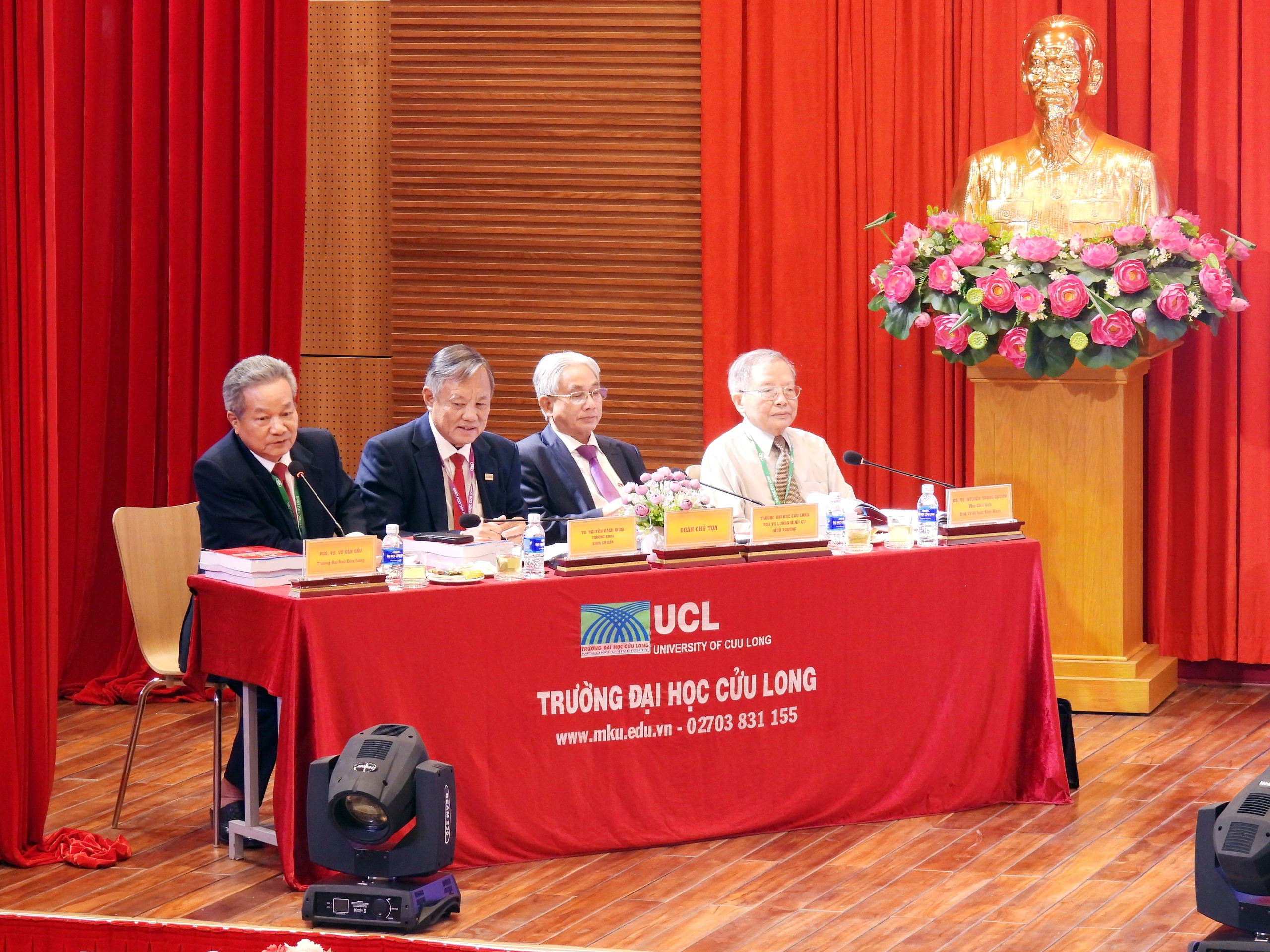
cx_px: 635
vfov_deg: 11.0
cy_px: 476
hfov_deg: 14.6
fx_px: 4953
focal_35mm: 135
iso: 400
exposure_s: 1/25
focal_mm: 24.1
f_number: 4
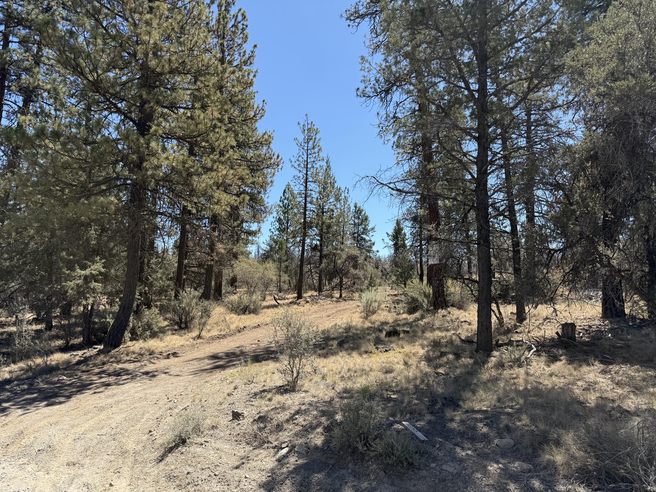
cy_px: 246
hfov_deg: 71.6
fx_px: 455
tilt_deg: +6.3
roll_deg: -2.0
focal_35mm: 24
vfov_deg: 56.8
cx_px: 328
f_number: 1.78
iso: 80
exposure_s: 1/2445
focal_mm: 6.76
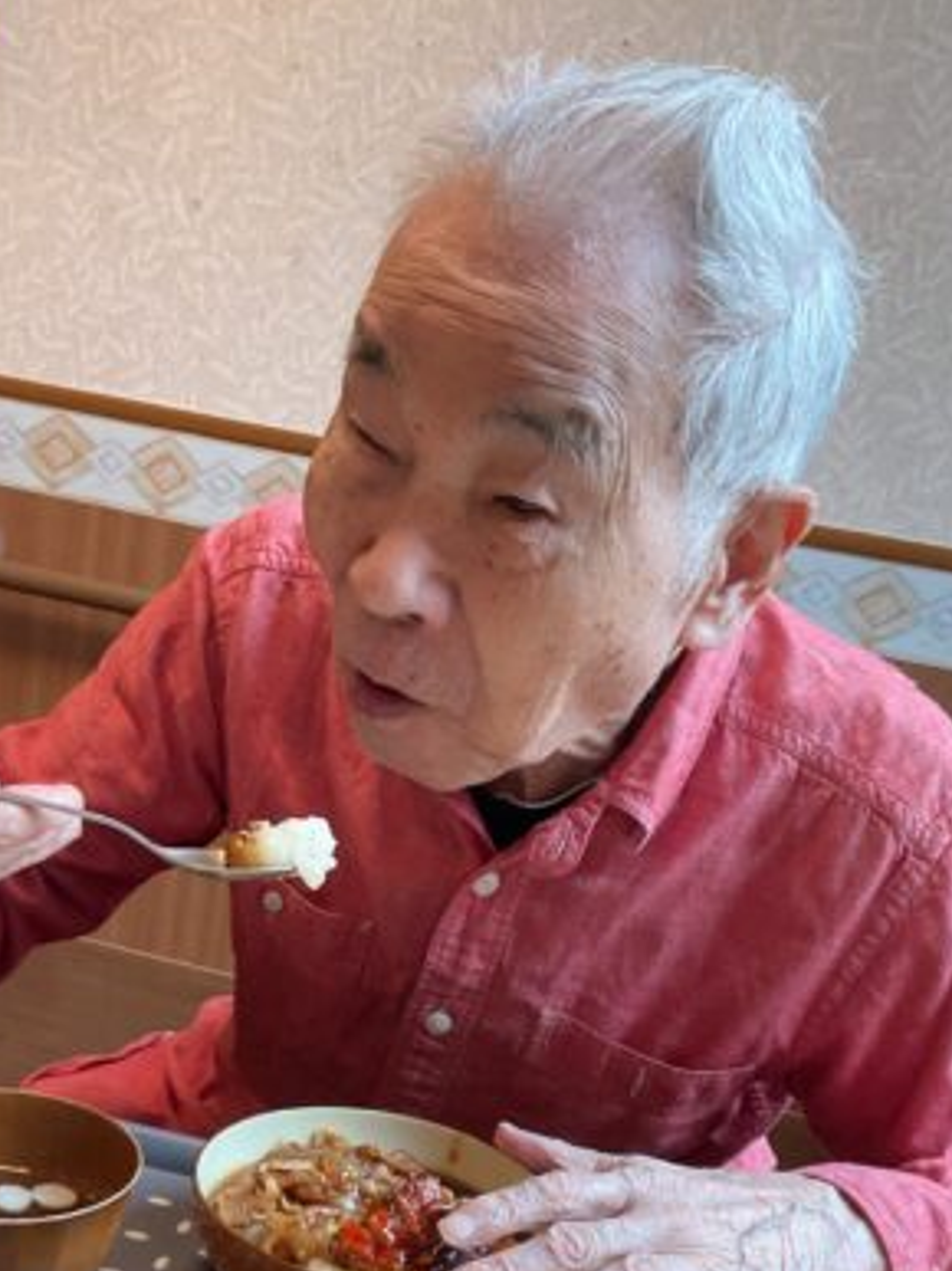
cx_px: 338
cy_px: 979
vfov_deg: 40.7
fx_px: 1651
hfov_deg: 32.0
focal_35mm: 45
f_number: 1.8
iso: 50
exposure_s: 1/60
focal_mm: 3
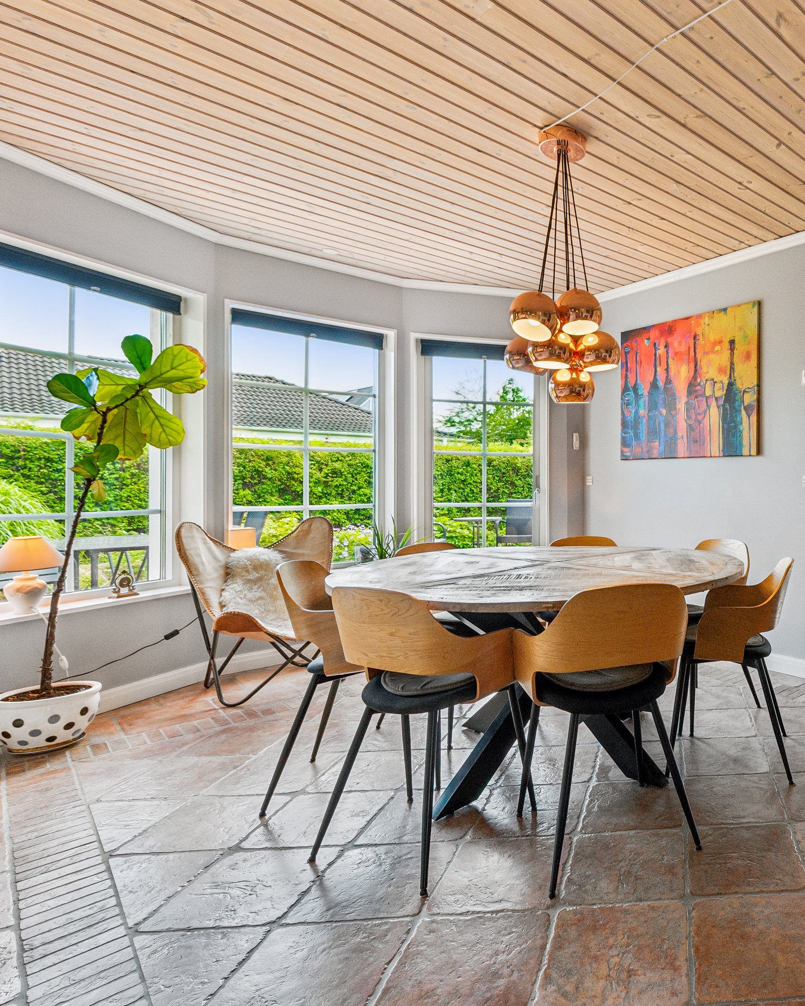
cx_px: 709
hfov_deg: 59.1
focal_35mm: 20
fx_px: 596
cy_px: 507
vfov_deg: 80.4
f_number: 13
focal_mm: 14
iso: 400
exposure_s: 1/20
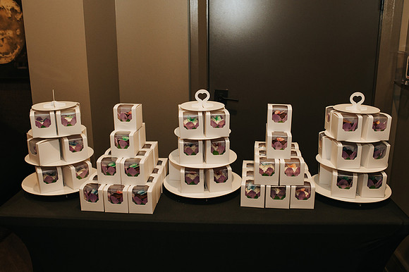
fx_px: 397
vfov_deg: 37.8
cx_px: 204
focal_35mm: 35
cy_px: 136
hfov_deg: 54.5
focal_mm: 35
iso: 1000
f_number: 3.5
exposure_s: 1/200
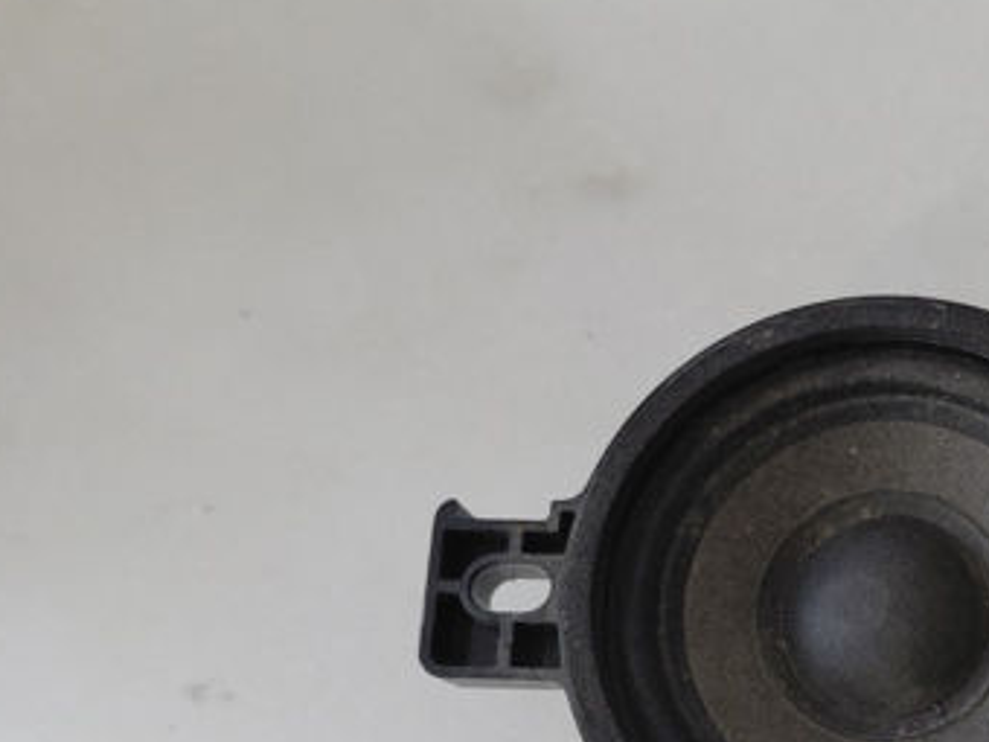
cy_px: 630
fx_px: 1343
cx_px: 890
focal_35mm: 47
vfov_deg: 29.9
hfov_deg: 37.8
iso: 250
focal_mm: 4.69
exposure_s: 1/60
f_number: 1.8
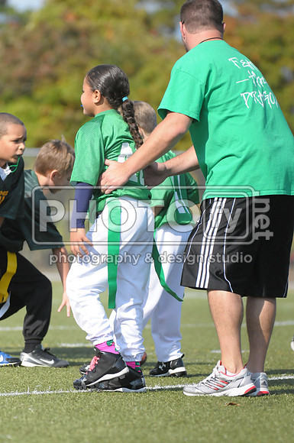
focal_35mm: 300
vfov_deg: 6.9
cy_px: 222
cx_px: 147
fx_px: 3686
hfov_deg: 4.6
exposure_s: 1/8000
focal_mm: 200
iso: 1600
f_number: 4
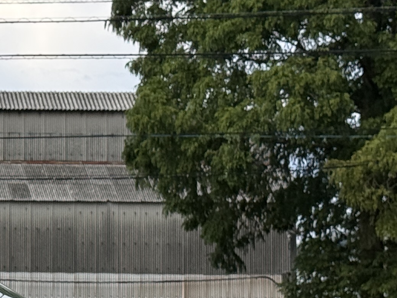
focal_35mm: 187
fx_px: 2144
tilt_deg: +4.0
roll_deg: -0.5
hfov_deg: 10.2
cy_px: 230
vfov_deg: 7.9
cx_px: -240
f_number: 1.78
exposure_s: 1/2762
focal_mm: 6.76
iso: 64
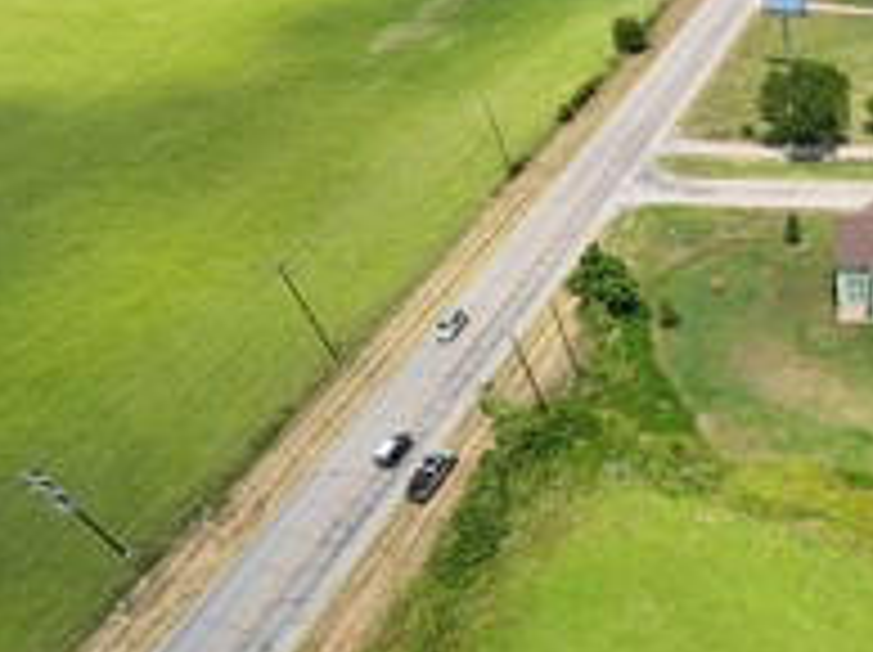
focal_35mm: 33
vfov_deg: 40.5
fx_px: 831
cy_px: 549
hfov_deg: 45.7
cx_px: 891
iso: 101
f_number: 2.55
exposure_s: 1/1465
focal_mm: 16
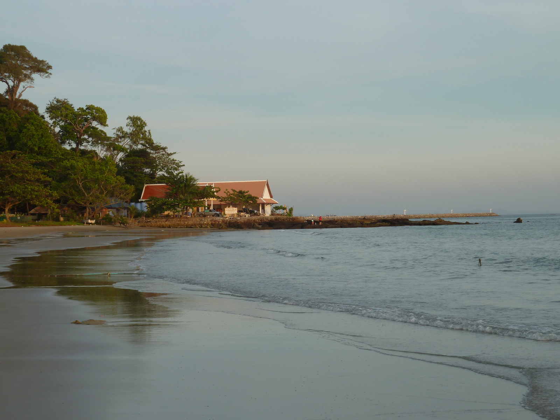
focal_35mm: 78
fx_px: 1262
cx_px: 280
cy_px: 210
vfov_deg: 18.9
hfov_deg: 25.0
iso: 80
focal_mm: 12.8
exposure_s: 1/200
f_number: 4.2
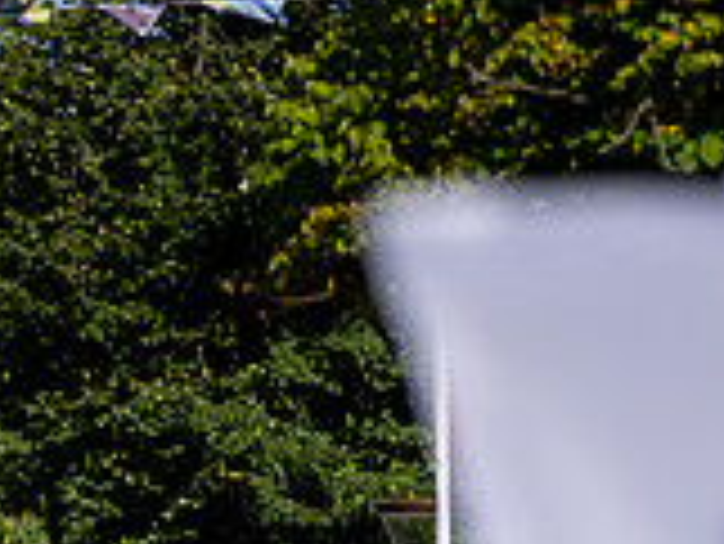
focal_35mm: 724
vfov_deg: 2.1
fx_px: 15154
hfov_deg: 2.7
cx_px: -326
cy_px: 778
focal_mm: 200
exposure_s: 1/800
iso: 100
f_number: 4.5
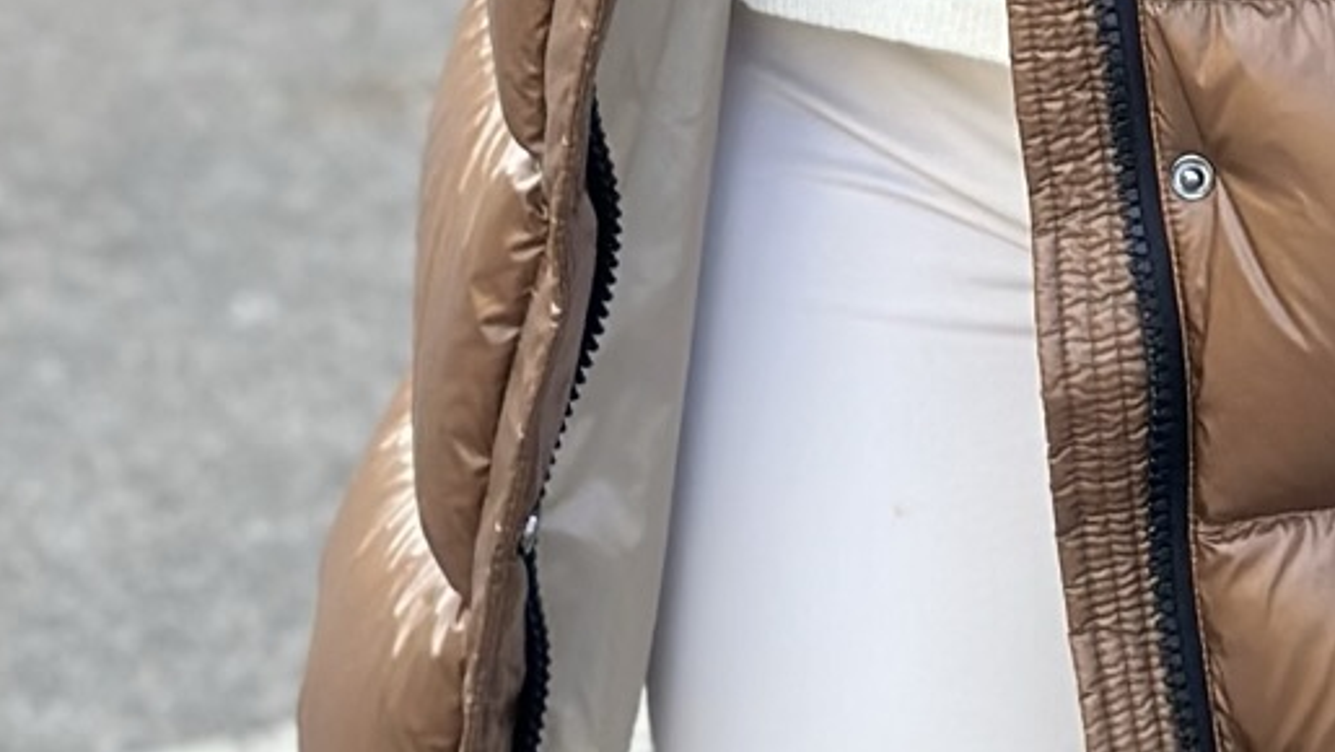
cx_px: 1719
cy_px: -905
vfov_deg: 5.7
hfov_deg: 10.2
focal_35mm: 208
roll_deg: -1.0
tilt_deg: -12.8
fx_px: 7365
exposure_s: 1/843
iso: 80
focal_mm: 6.86
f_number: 1.78
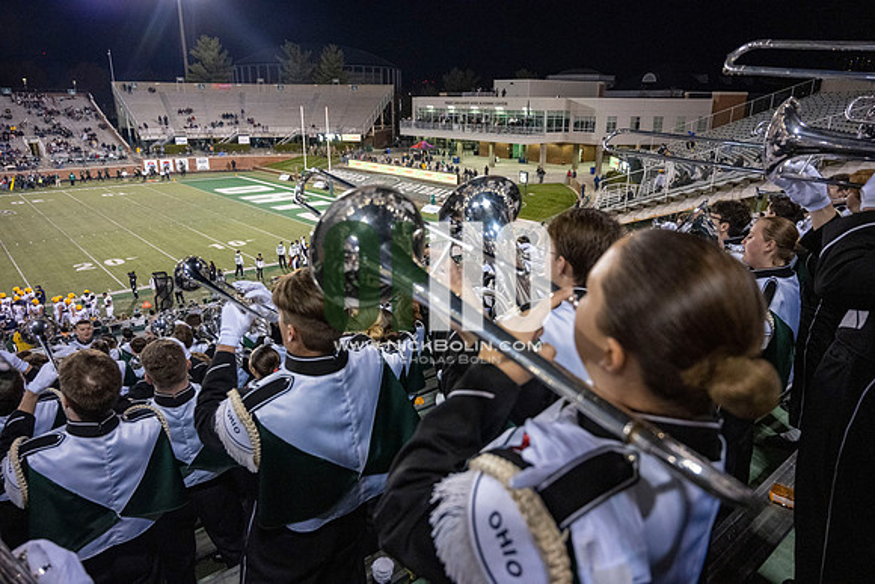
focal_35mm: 24
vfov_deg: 53.2
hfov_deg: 73.7
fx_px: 583
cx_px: 438
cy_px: 292
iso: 3200
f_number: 4
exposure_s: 1/500
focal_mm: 24
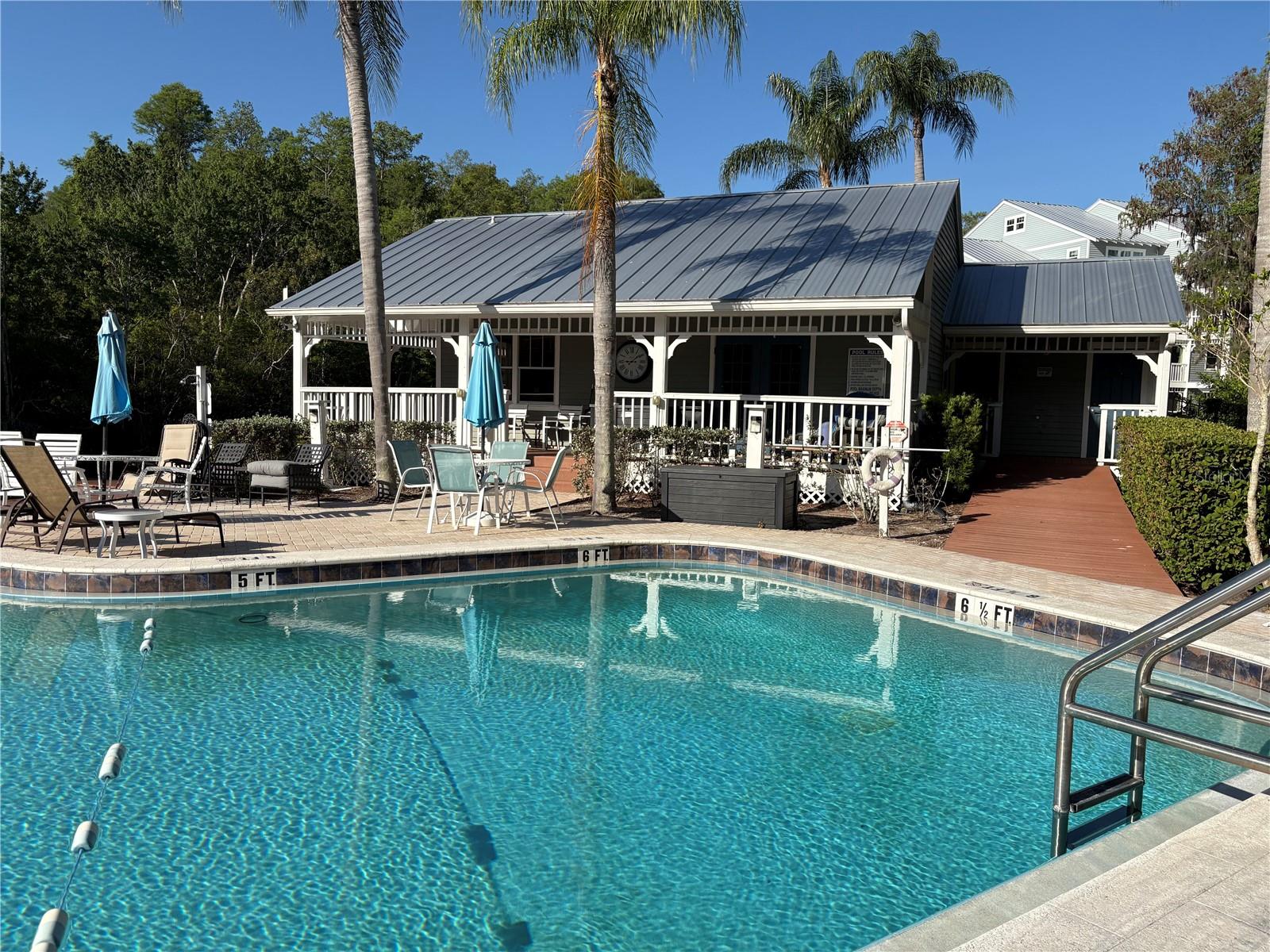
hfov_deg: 67.3
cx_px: 635
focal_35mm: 26
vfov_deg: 53.1
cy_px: 476
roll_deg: -0.7
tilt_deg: -4.4
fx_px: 954
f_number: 1.6
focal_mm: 5.96
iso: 50
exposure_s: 1/4950
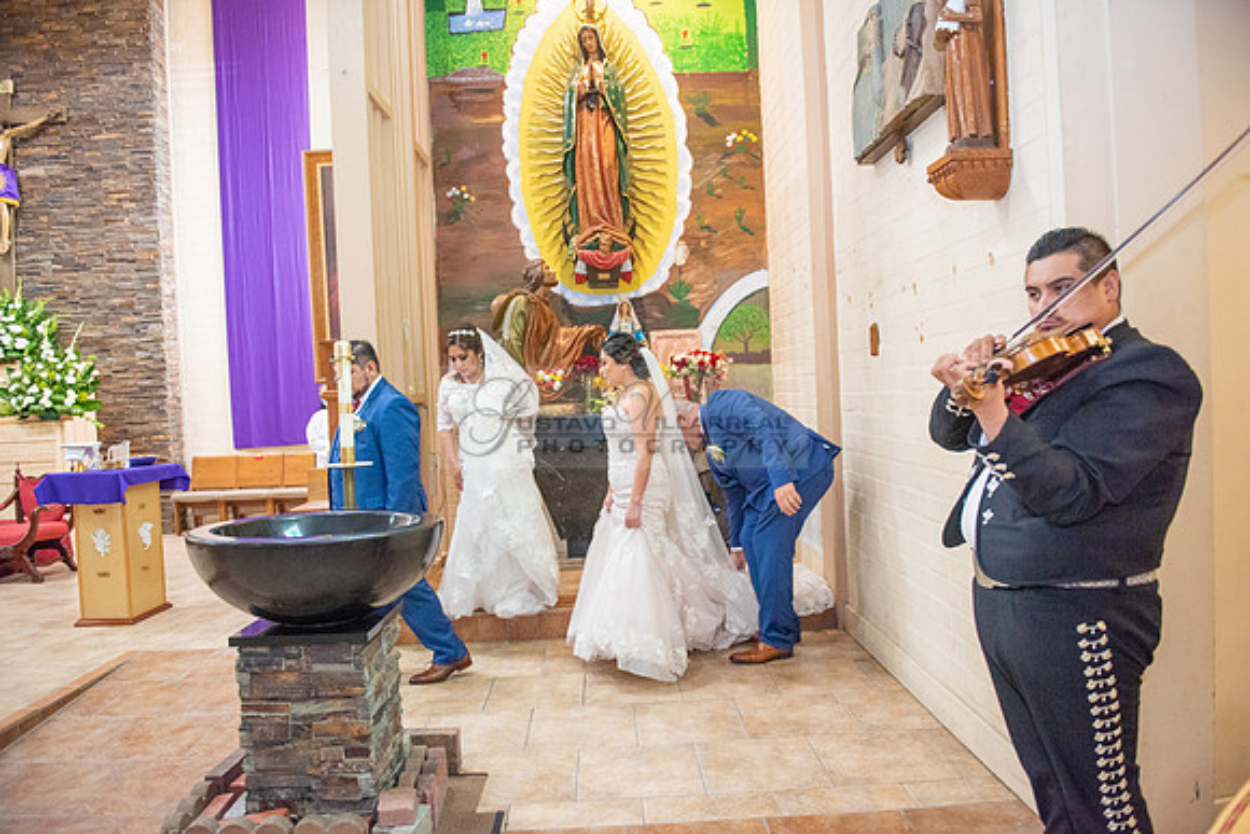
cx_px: 625
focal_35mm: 24
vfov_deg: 53.2
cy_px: 417
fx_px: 833
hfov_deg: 73.7
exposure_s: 1/160
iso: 2000
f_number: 2.8
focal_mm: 24
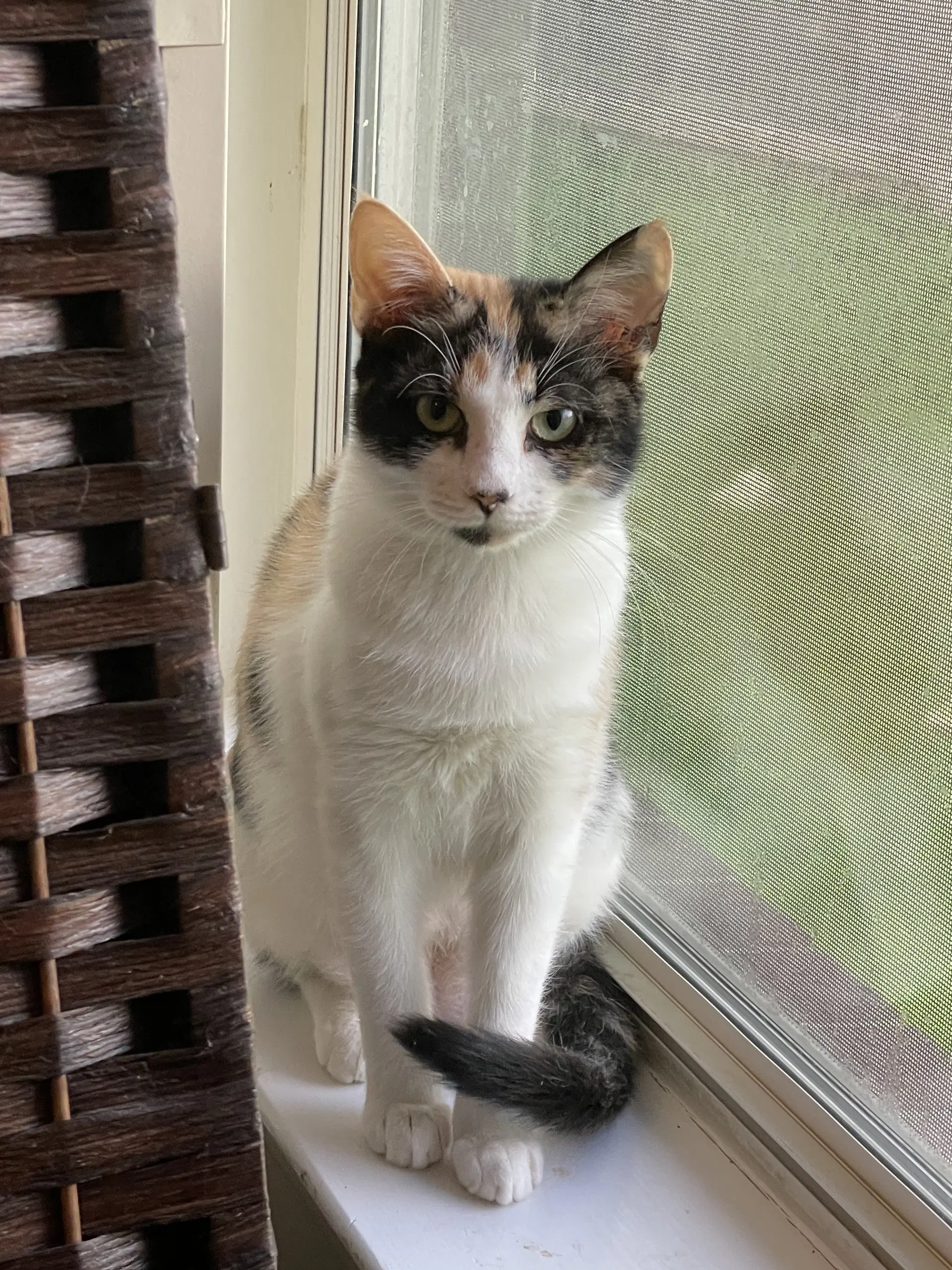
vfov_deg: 36.8
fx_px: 1907
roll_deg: -2.1
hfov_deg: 28.0
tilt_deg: -16.9
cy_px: 635
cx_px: 476
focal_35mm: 52
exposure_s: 1/60
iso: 160
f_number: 2
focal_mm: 6
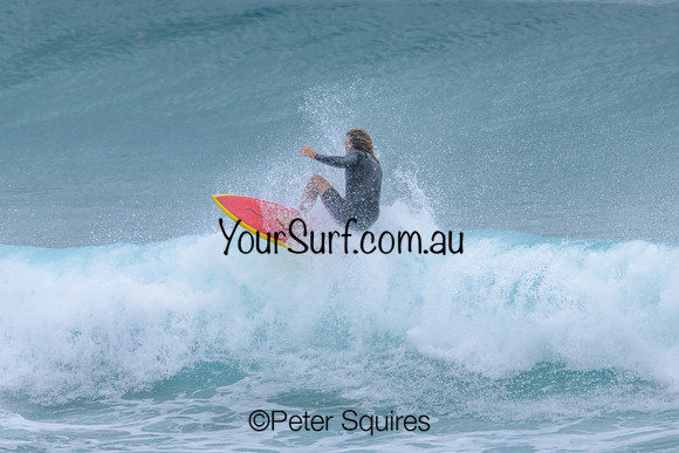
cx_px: 340
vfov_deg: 1.7
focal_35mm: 800
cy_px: 226
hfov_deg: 2.6
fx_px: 15092
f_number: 11
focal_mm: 800
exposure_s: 1/2000
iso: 1250
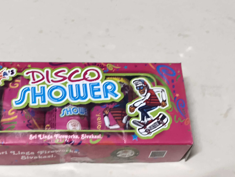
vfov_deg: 24.4
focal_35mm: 60
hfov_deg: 31.9
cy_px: 113
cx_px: 76
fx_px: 408
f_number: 1.87
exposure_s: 1/20
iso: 2000
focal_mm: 5.56
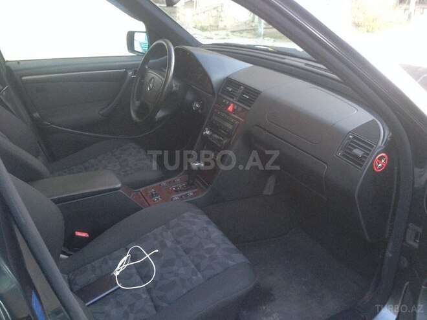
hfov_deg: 55.4
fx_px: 407
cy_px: 160
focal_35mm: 33
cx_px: 214
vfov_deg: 42.9
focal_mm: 4.12
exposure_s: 1/20
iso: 250
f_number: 2.4
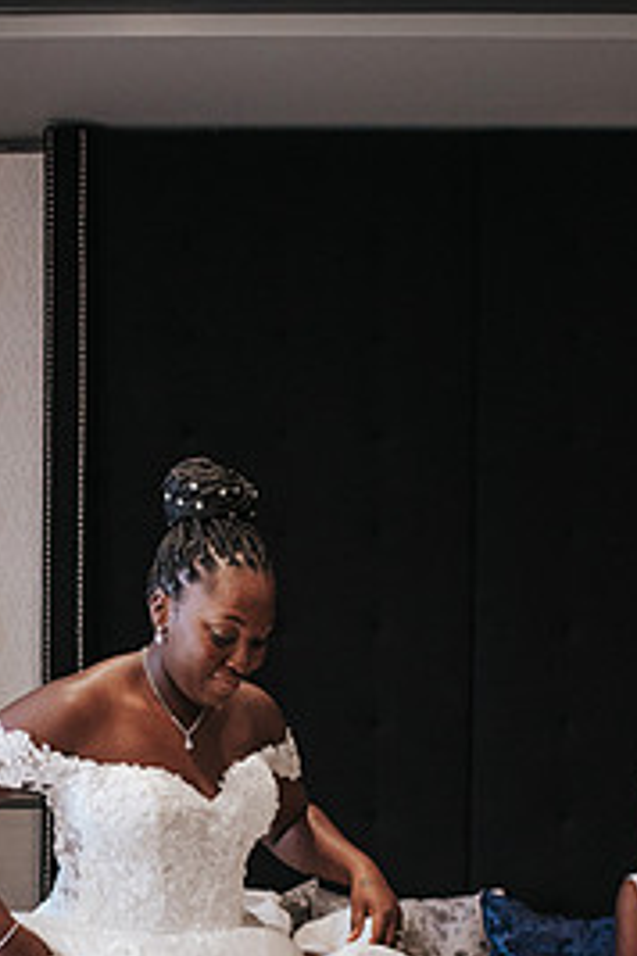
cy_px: 798
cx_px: 222
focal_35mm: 59
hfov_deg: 22.9
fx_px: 1566
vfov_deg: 32.7
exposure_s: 1/800
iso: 1000
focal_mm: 35
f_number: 3.2
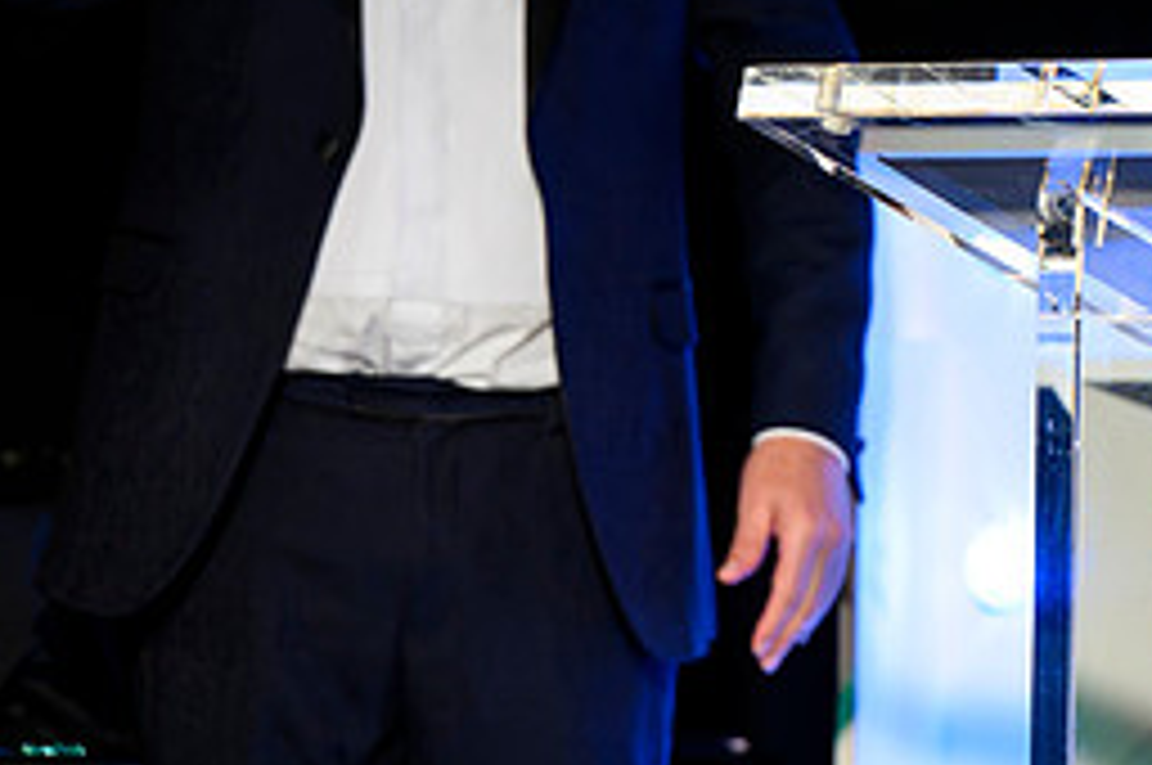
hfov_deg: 6.5
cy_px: -146
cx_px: 1306
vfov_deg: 4.3
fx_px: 10067
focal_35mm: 315
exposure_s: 1/200
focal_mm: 130
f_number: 4
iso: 2800
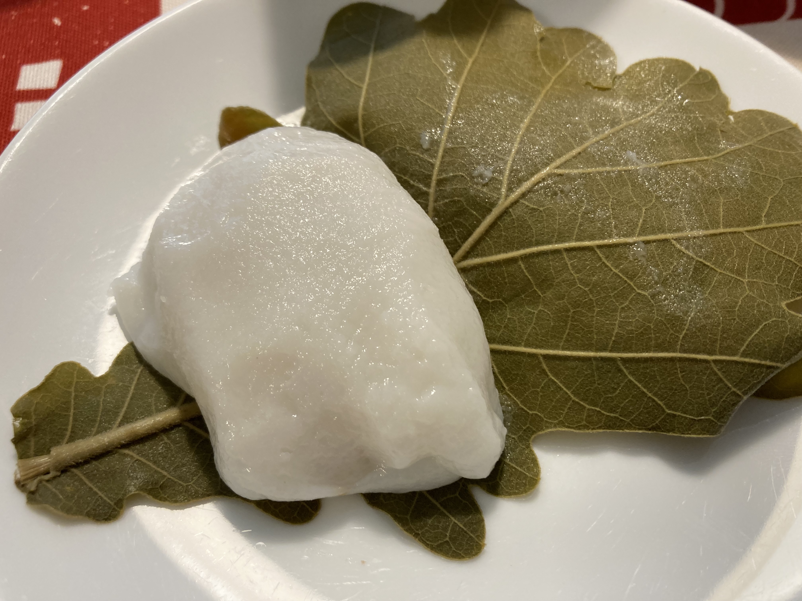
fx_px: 649
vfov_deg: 49.7
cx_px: 401
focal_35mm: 28
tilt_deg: -58.8
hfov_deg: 63.4
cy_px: 300
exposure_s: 1/60
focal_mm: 3.99
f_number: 1.8
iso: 100
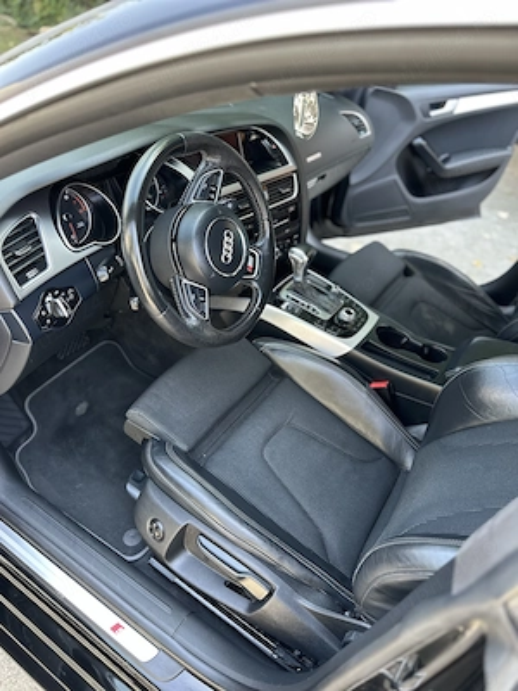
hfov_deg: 56.8
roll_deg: -5.8
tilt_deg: -38.9
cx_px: 259
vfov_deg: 71.6
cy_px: 346
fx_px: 479
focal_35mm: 24
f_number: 1.78
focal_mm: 6.86
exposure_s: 1/121
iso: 200
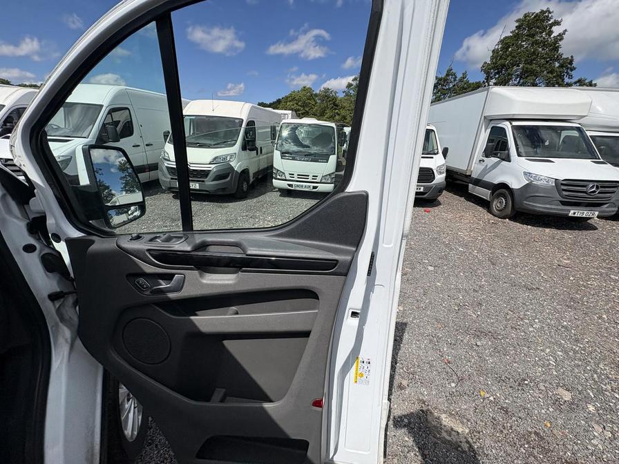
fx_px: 250
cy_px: 232
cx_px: 310
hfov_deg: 102.1
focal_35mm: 14
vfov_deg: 85.7
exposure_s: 1/1789
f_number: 2.2
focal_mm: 2.22
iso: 40
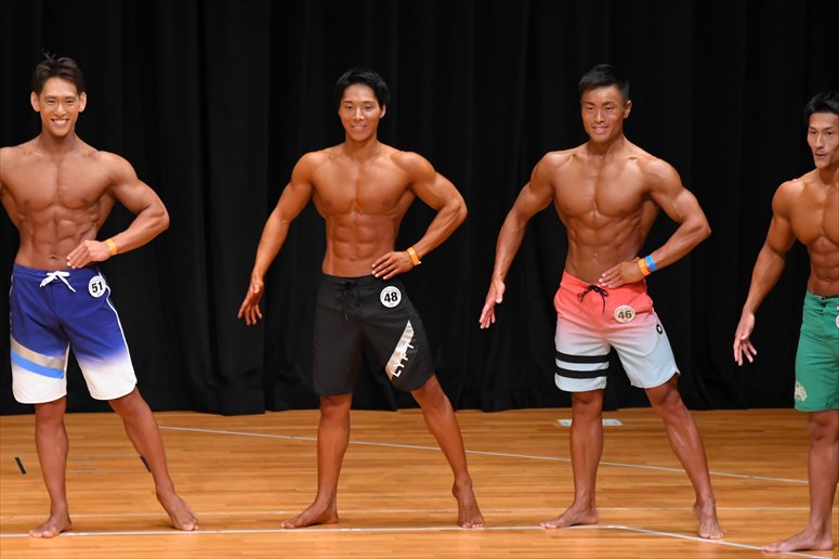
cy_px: 280
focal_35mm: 285
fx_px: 6639
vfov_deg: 4.8
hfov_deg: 7.2
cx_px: 420
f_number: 5.6
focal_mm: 190
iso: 4000
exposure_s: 1/400
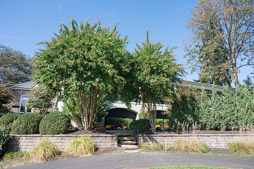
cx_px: 127
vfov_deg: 50.9
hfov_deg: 71.1
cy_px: 84
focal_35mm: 25
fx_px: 178
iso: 125
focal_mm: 24
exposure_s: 1/250
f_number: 5.6
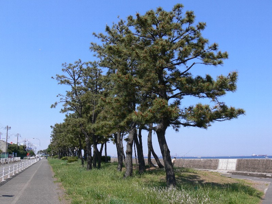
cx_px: 136
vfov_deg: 40.7
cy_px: 102
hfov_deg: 52.6
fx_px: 275
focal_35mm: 35
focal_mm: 7.4
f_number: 5.6
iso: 80
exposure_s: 1/320
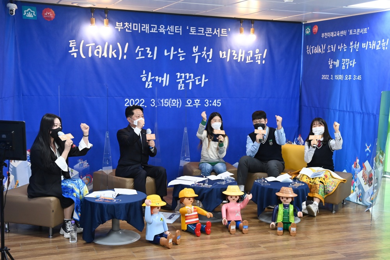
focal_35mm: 44
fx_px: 476
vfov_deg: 30.5
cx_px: 195
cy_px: 130
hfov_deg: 44.5
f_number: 5.6
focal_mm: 44
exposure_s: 1/100
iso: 1600
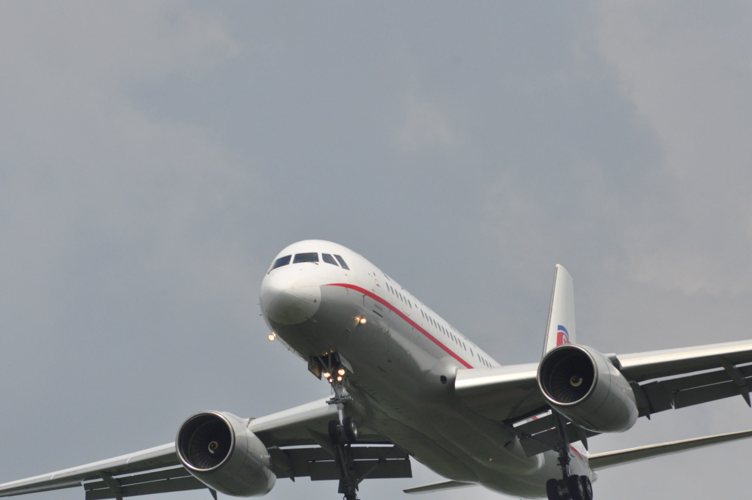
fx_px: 5320
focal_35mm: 255
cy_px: 250
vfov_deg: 5.4
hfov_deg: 8.1
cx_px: 376
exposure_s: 1/4000
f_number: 9
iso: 1000
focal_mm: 170
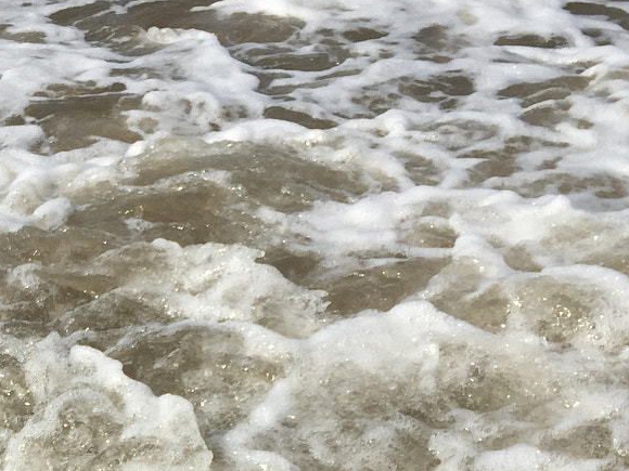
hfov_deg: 23.2
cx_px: -29
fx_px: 1454
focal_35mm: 80
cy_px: 594
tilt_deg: -37.0
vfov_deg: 17.4
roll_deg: +4.9
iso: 32
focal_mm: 4.15
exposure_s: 1/2825
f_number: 2.2
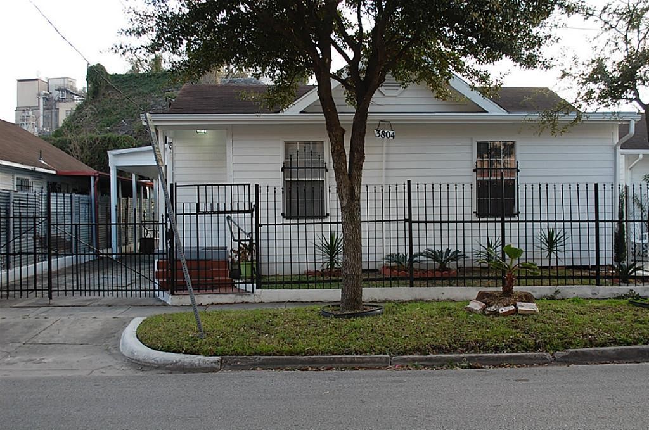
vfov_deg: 34.1
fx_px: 702
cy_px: 215
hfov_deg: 49.6
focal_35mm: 39
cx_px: 324
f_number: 5.6
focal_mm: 26
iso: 200
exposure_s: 1/125
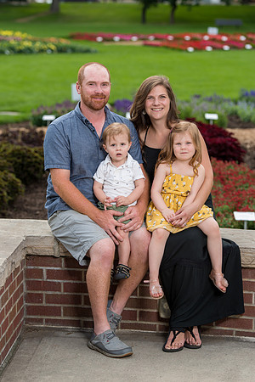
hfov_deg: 13.0
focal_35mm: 105
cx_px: 128
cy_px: 191
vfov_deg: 19.5
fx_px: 1116
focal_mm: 105
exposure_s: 1/250
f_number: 4
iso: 100
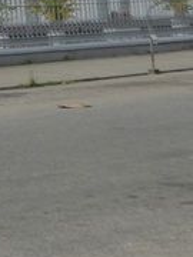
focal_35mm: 129
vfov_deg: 14.4
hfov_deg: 10.1
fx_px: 959
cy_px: -117
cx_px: -264
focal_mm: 5
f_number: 3.5
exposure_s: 1/640
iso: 160
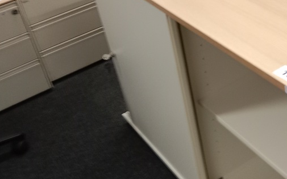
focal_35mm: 58
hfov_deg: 34.0
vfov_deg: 22.3
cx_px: 231
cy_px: 67
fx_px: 454
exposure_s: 1/20
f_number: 2.2
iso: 475
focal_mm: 3.65
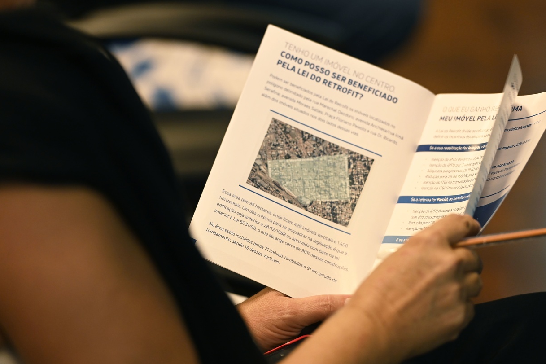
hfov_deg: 10.5
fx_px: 2972
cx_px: 272
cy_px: 182
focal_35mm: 196
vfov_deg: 7.0
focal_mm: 195
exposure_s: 1/200
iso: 2500
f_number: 3.5
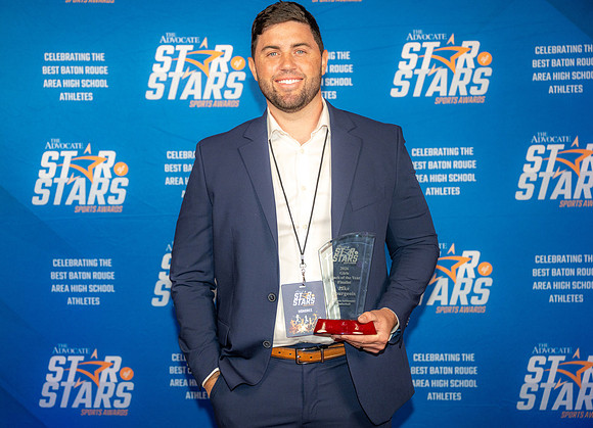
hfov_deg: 33.6
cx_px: 271
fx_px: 982
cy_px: 214
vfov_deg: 24.6
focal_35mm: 58
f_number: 3.5
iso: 320
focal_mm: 55
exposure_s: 1/125
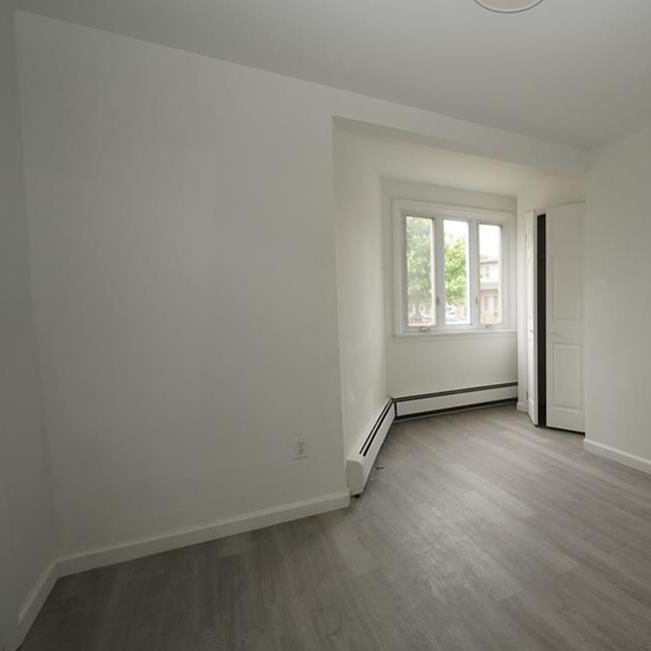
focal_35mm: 20
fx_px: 426
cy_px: 325
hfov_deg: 70.0
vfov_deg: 74.8
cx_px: 486
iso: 320
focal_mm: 10
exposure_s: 1/125
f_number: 4.5
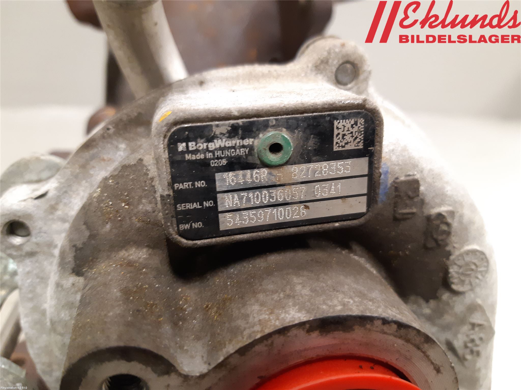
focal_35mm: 26
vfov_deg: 53.1
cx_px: 260
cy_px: 195
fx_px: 391
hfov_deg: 67.3
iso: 250
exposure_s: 1/25
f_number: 1.7
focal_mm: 3.93
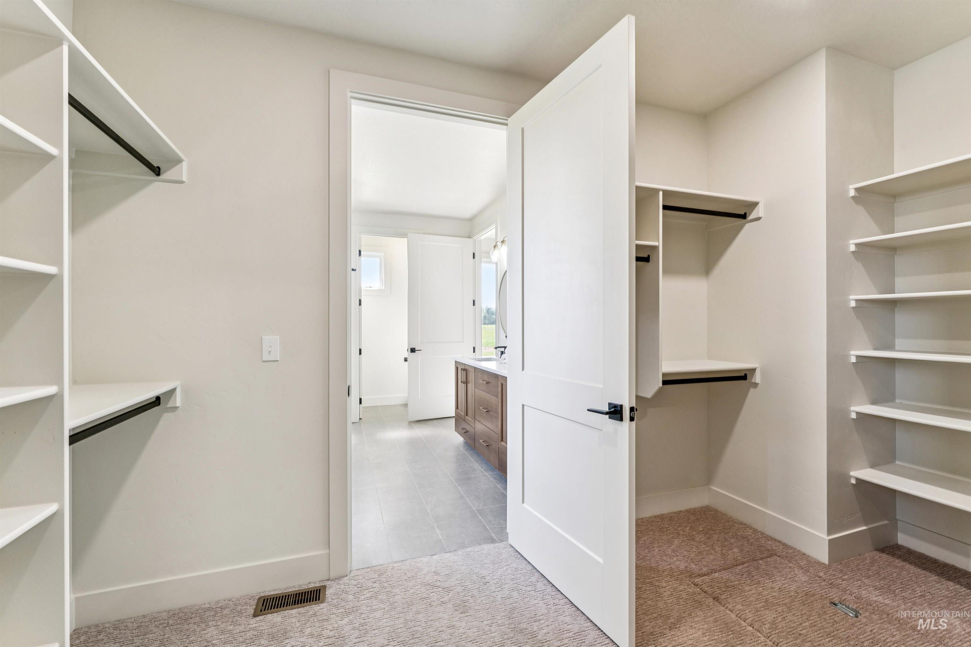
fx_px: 415
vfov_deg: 75.9
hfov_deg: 98.9
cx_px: 486
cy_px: 324
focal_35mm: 15
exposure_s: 1/10
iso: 400
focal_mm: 15.4
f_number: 13
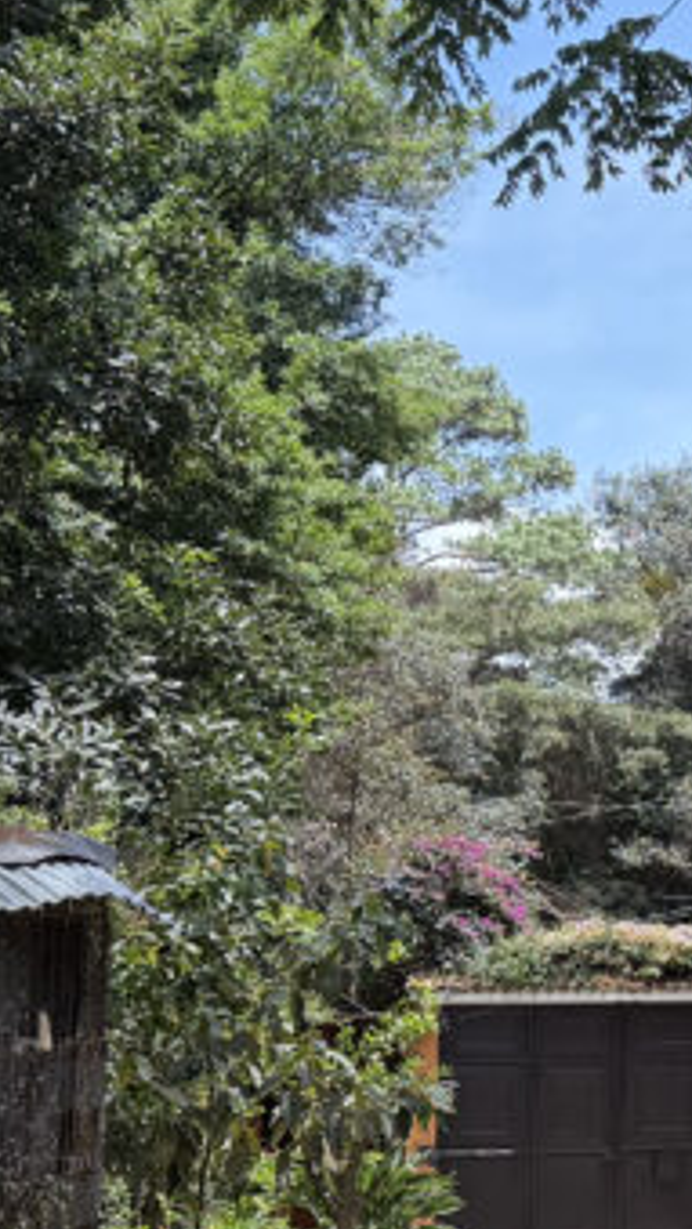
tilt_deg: +7.5
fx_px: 2574
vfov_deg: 26.7
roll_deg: +0.7
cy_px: 790
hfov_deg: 14.4
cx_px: 1011
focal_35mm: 79
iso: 100
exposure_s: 1/1192
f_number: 1.78
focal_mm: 6.76
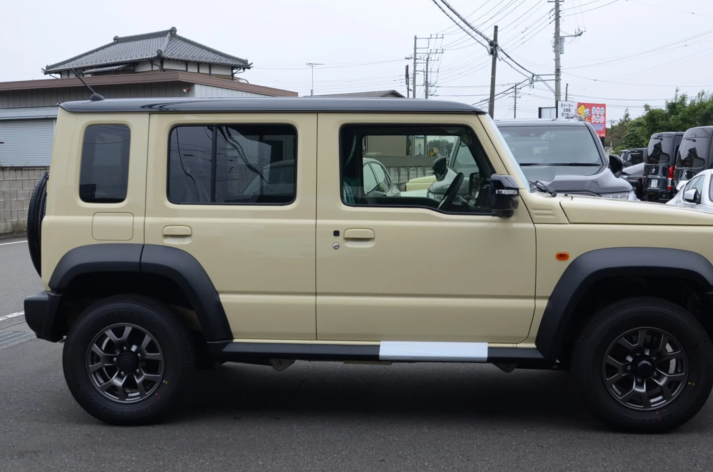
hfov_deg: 41.5
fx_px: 942
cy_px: 231
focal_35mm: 48
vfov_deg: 28.2
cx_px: 348
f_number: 5.6
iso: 100
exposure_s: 1/125
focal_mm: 25
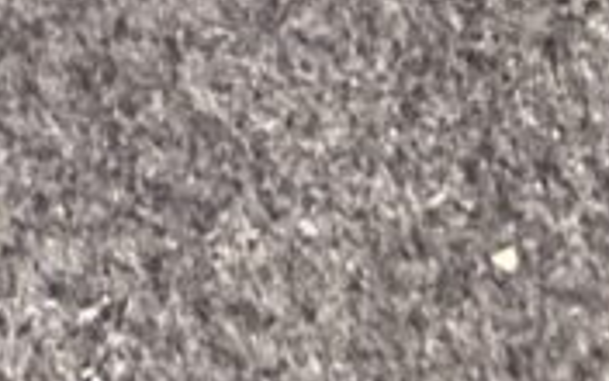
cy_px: -2182
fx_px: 4149
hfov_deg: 7.4
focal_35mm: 250
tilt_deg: -65.1
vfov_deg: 4.0
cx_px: -1194
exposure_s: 1/50
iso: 400
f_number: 1.5
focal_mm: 5.7
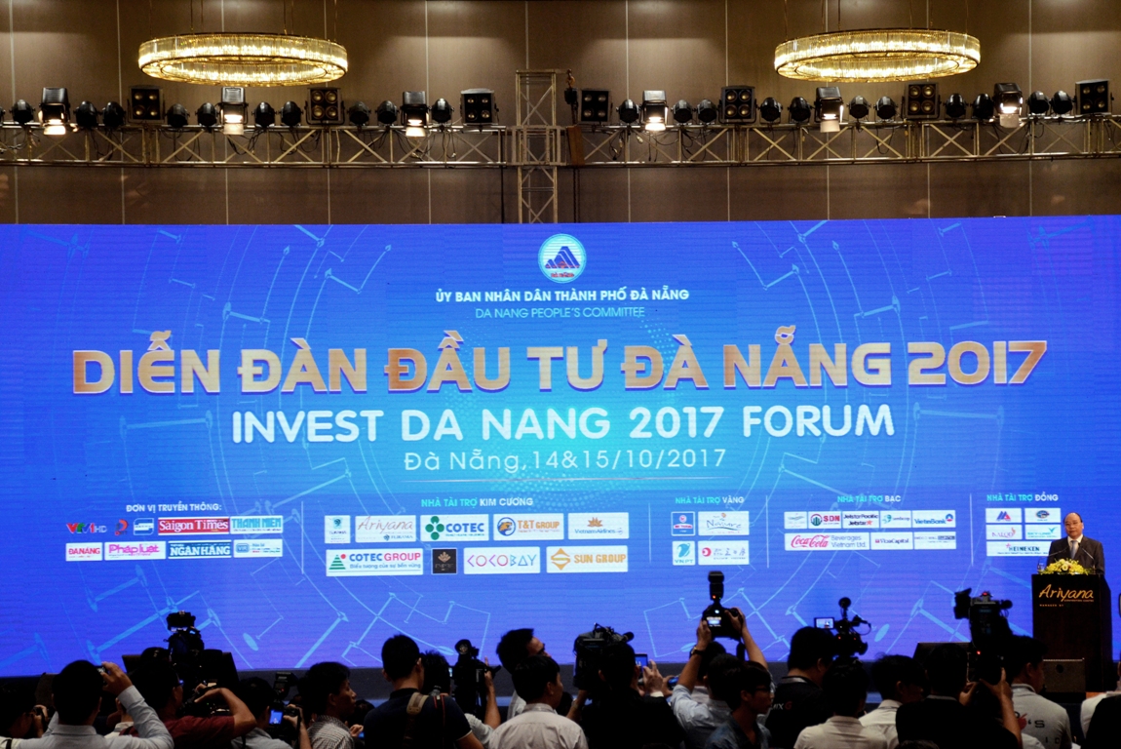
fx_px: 3271
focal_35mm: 105
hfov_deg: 19.4
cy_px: 374
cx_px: 560
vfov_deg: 13.1
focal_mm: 70
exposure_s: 1/125
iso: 1000
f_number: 6.3
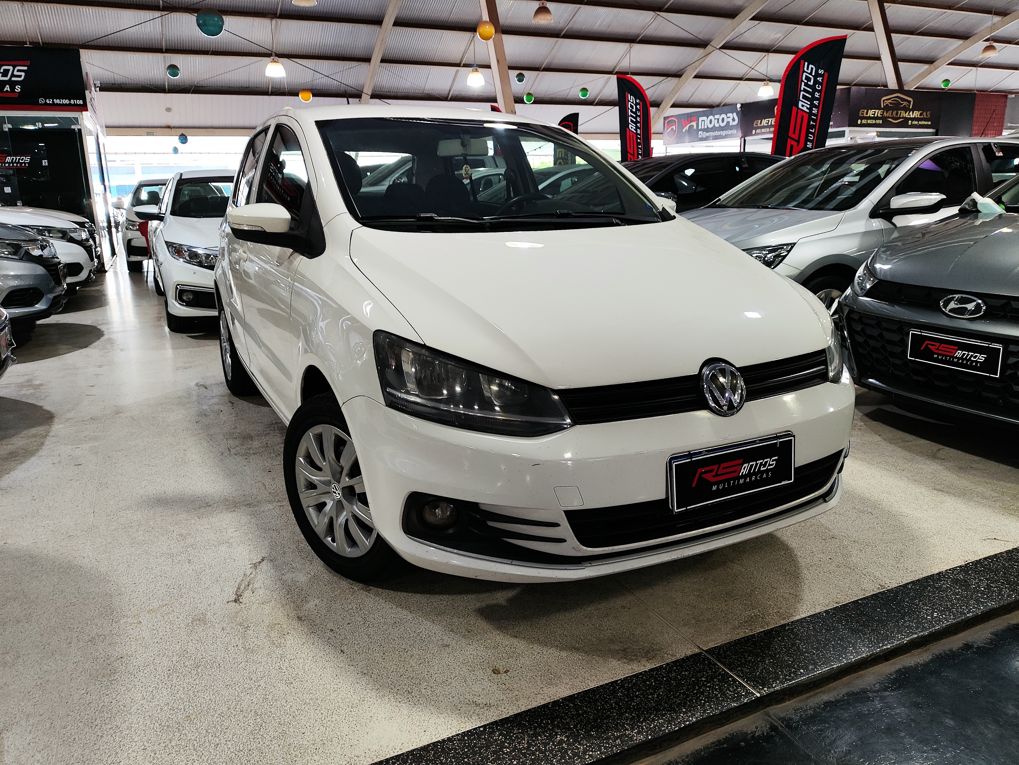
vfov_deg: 56.9
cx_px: 510
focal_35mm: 24
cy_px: 382
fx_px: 707
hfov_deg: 71.6
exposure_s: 1/30
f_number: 1.8
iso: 118
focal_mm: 4.68
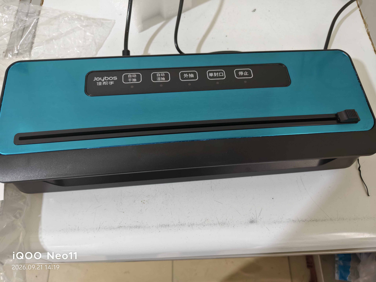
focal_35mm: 23
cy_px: 141
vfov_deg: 58.9
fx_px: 250
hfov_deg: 73.9
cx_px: 188
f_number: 1.88
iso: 436
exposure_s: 1/50
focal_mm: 5.56
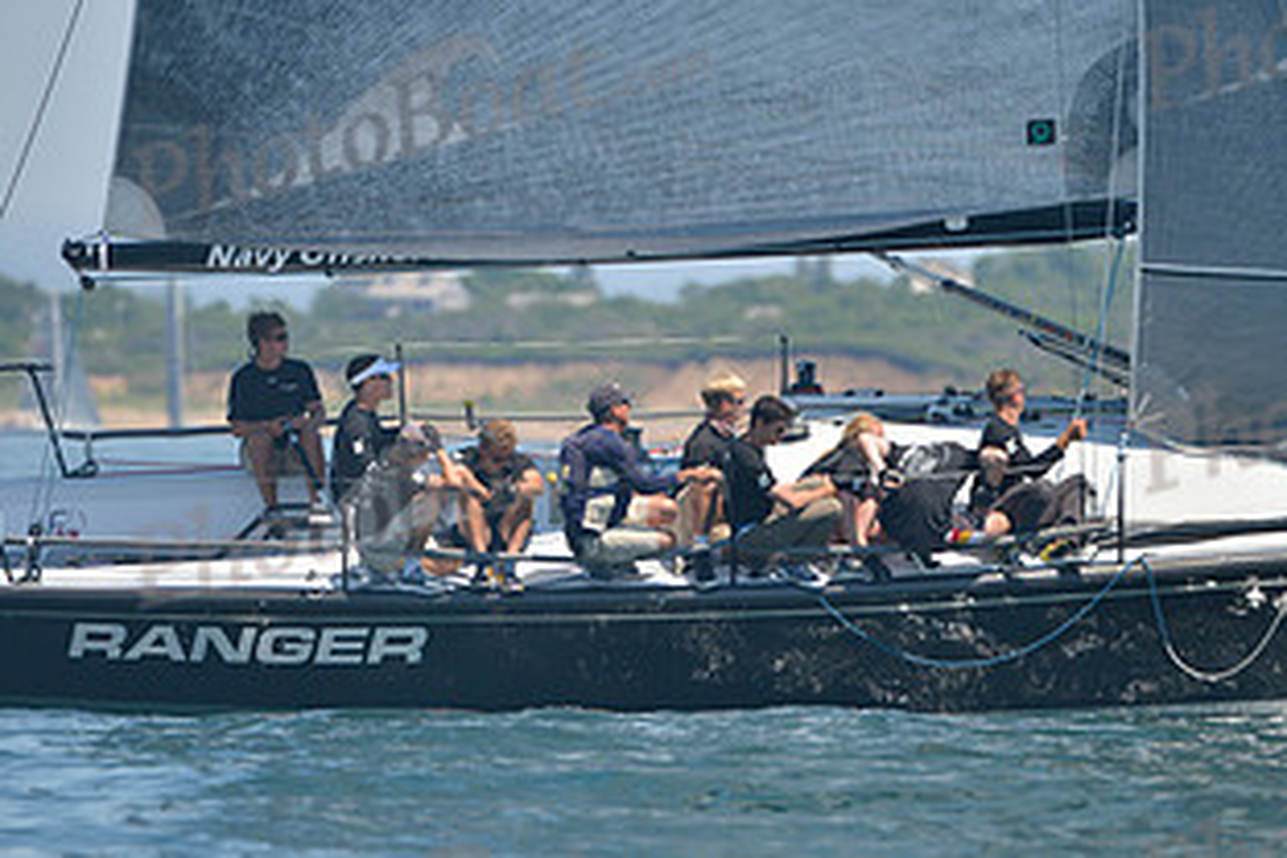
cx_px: 928
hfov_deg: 2.8
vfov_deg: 1.9
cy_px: 658
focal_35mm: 743
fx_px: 26560
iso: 200
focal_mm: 400
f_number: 5
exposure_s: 1/1250
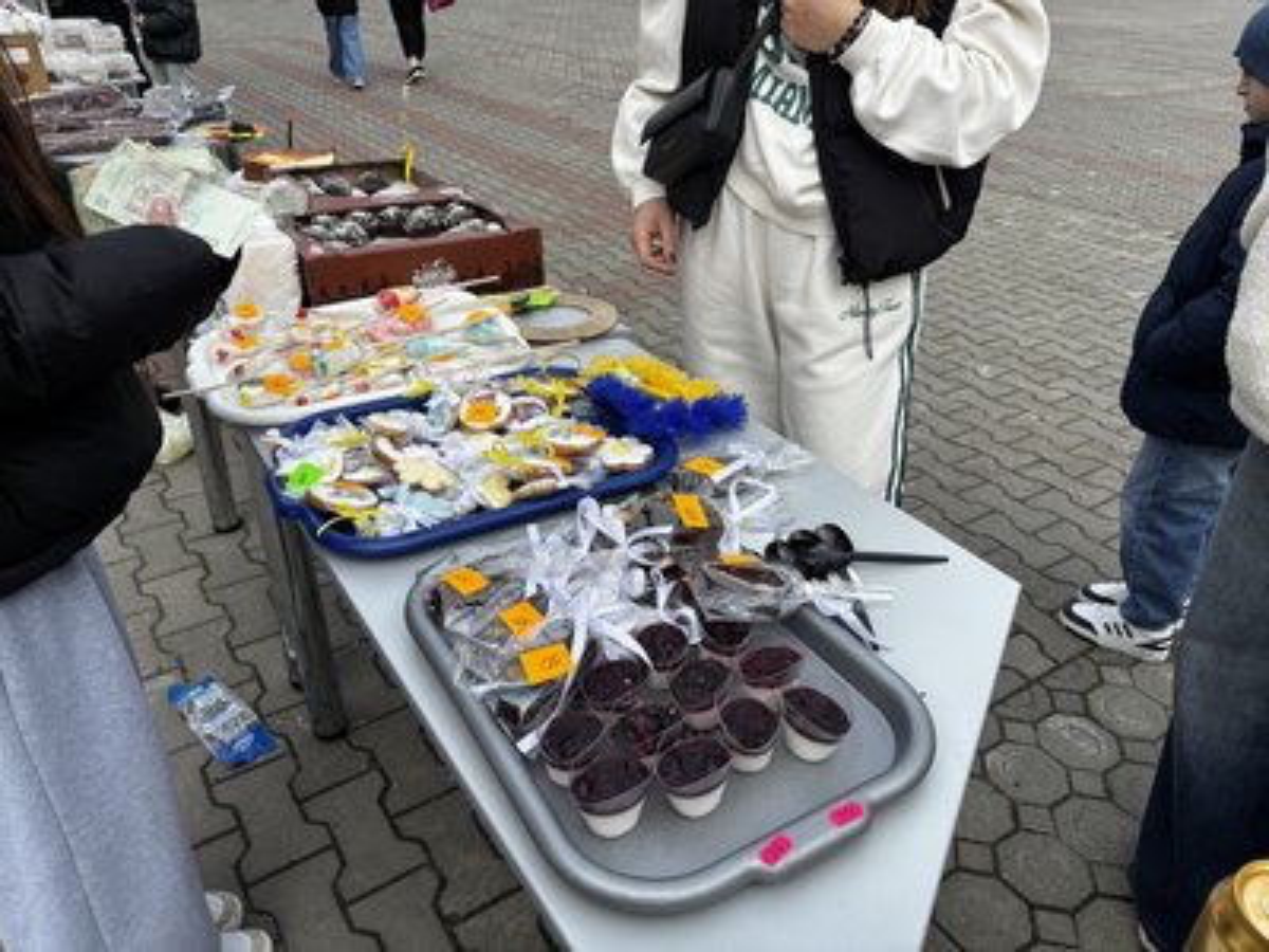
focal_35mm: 26
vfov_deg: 53.1
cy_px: 476
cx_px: 634
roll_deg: +0.7
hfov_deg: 67.3
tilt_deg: -31.2
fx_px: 953
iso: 50
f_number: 1.6
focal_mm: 5.96
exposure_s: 1/1695
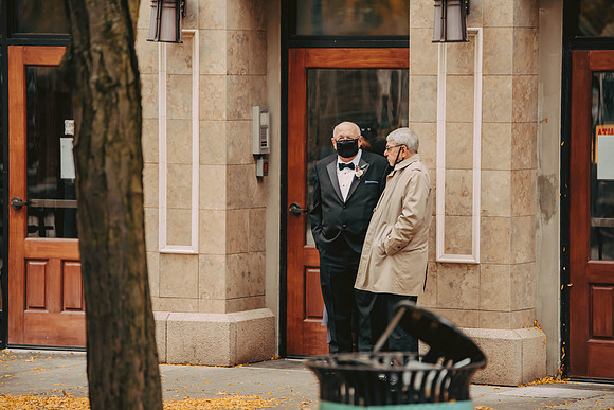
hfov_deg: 10.3
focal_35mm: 200
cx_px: 307
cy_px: 205
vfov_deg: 6.9
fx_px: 3412
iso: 800
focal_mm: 200
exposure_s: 1/400
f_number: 3.2
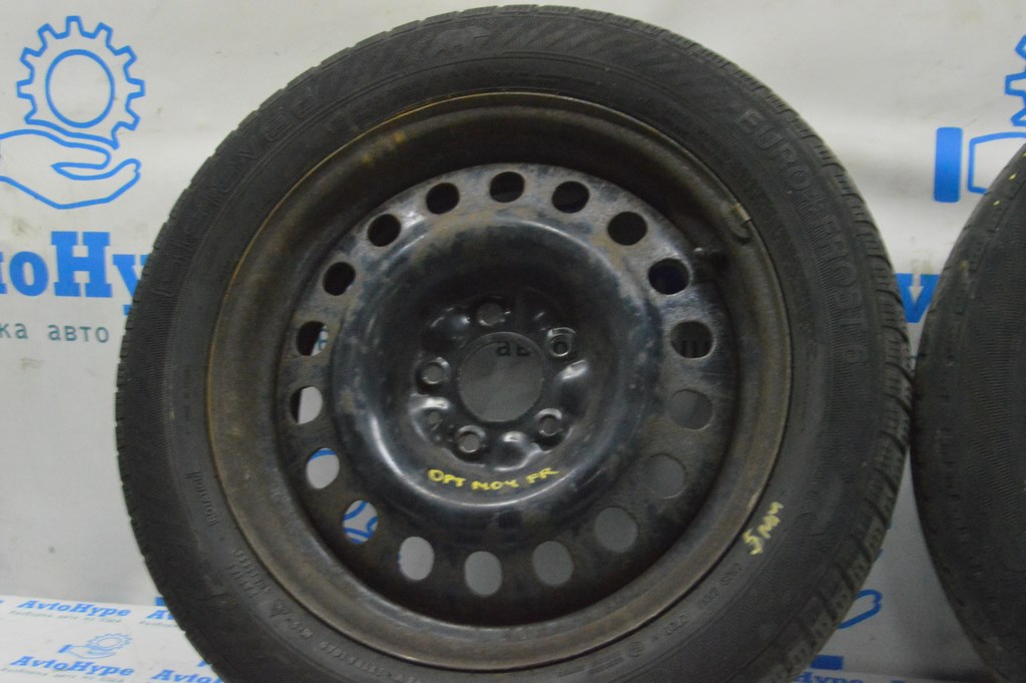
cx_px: 513
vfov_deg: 28.0
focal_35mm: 48
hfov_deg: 41.1
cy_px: 342
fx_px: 1367
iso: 6400
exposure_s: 1/15
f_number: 20
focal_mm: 32
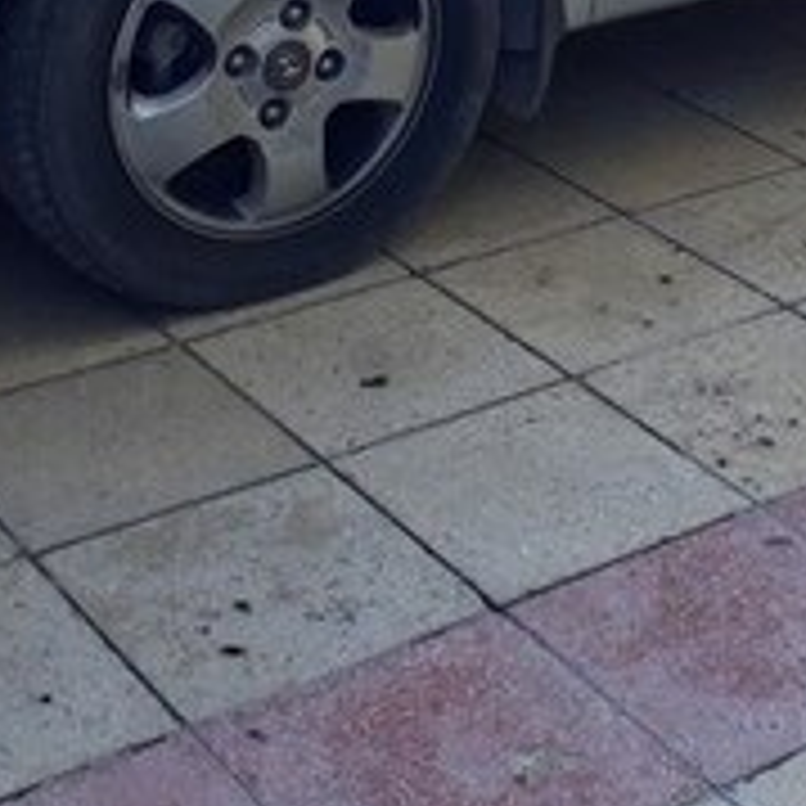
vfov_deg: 18.6
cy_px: -169
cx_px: 635
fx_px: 2318
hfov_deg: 19.5
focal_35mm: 88
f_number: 1.9
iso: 40
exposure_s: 1/110
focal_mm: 3.6
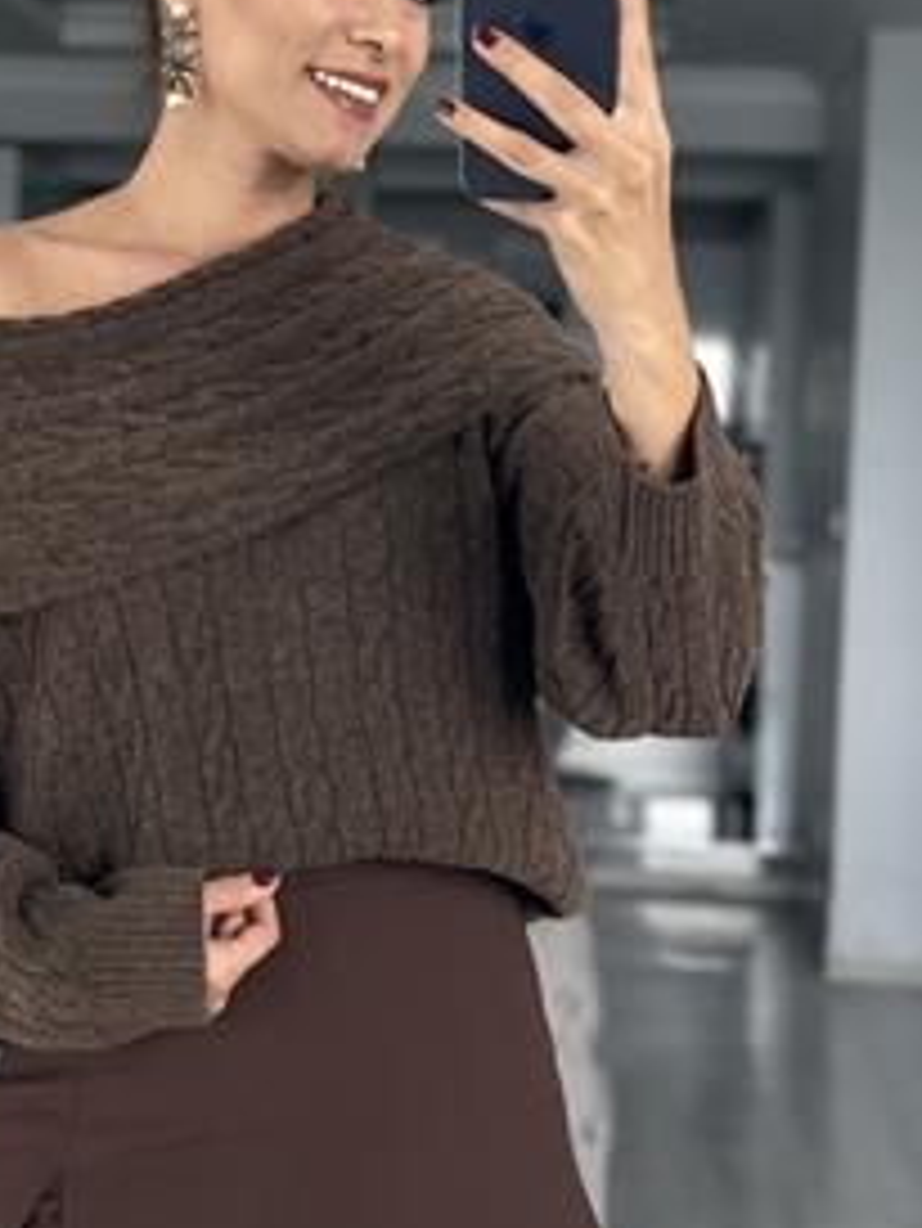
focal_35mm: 89
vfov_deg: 22.0
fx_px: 3158
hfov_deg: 16.5
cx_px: 229
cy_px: 562
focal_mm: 6.86
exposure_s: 1/93
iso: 125
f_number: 1.78
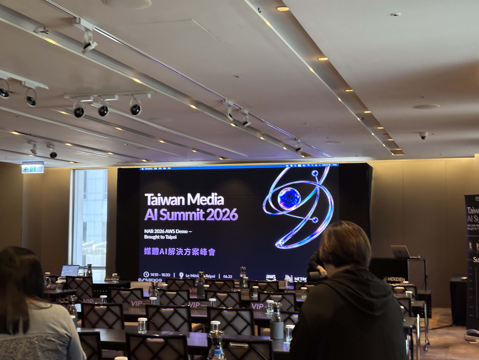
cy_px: 180
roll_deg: -1.8
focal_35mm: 52
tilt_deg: +4.0
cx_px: 240
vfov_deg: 28.0
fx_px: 720
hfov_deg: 36.8
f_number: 1.6
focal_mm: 5.96
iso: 250
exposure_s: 1/30
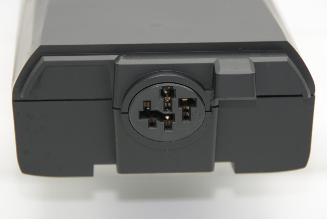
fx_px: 2046
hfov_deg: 9.1
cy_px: 110
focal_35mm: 225
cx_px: 164
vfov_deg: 6.1
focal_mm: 150
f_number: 6.3
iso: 400
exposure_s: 1/125
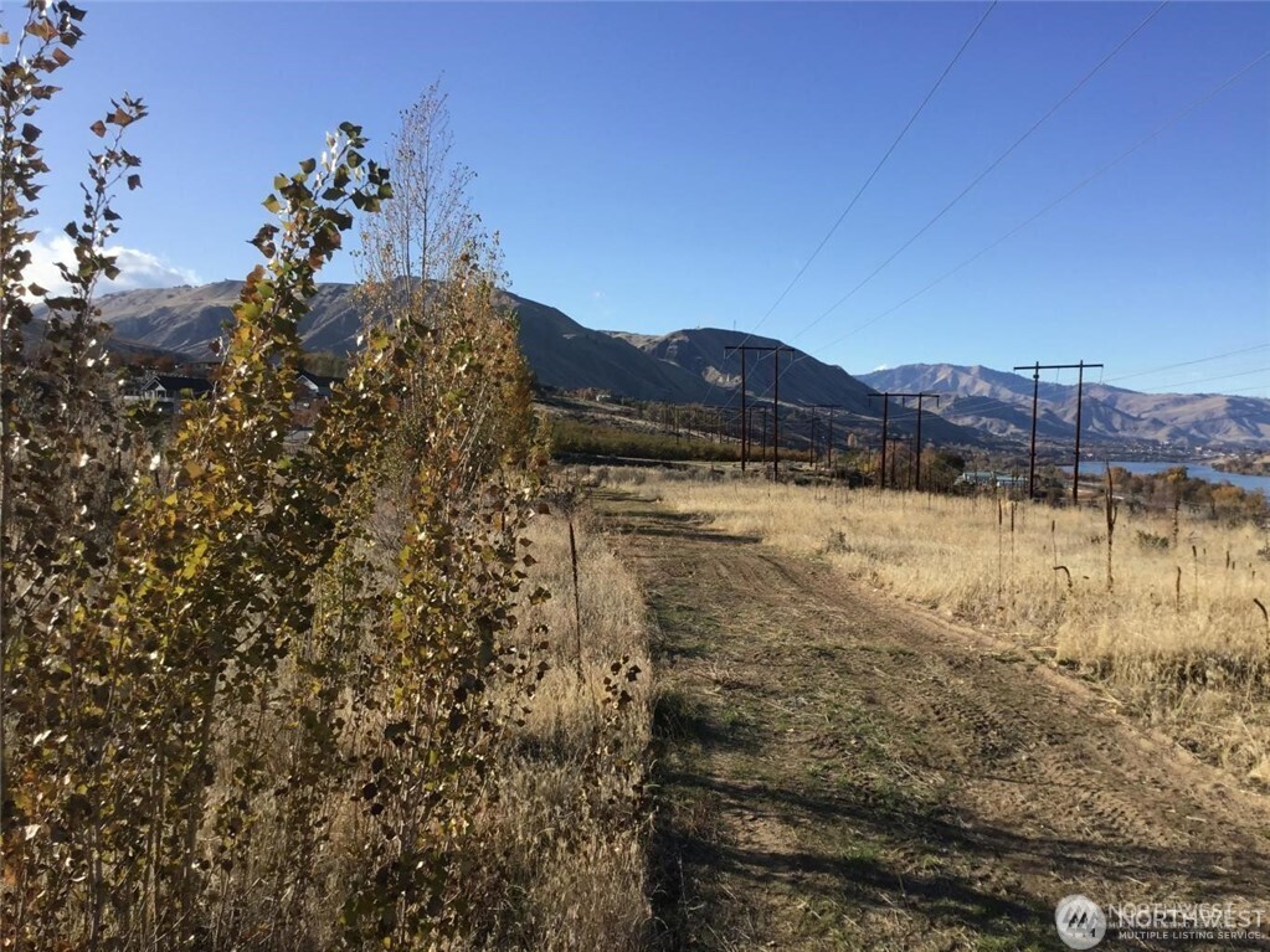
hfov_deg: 58.4
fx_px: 1137
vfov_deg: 45.4
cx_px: 635
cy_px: 476
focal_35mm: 31
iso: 25
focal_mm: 3.3
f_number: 2.4
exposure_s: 1/1253
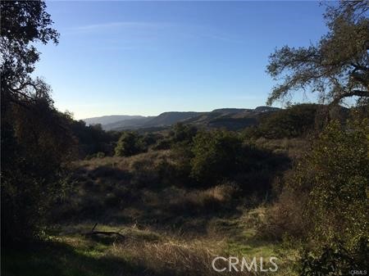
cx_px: 184
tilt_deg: -3.5
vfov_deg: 48.2
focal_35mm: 29
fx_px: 309
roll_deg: +1.1
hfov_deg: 61.7
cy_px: 138
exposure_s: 1/1866
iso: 32
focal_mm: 4.15
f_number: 2.2
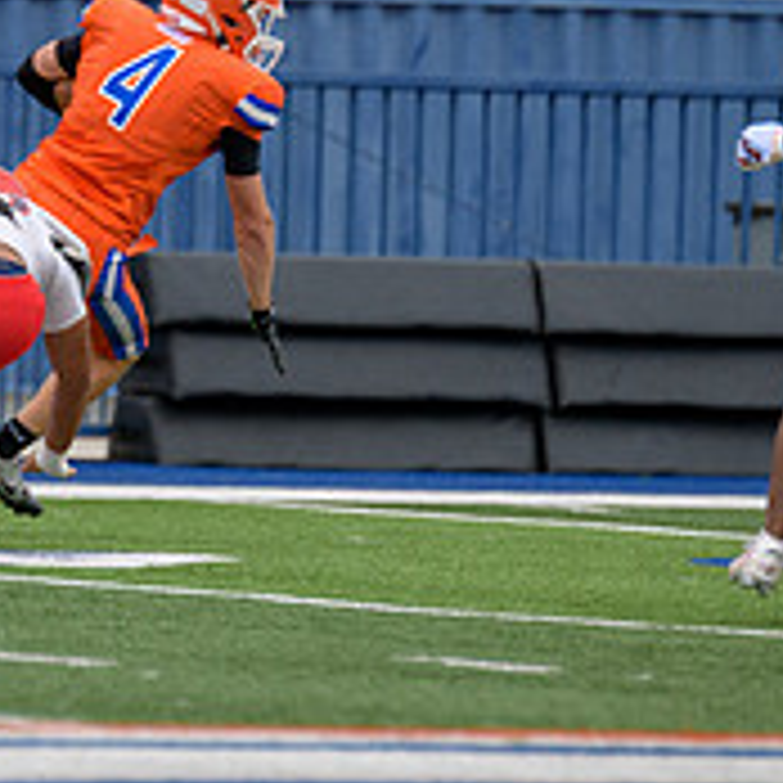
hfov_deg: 2.1
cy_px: 227
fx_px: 21727
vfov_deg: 2.1
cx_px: 18
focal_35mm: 849
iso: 400
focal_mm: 300
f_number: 3.5
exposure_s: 1/1000
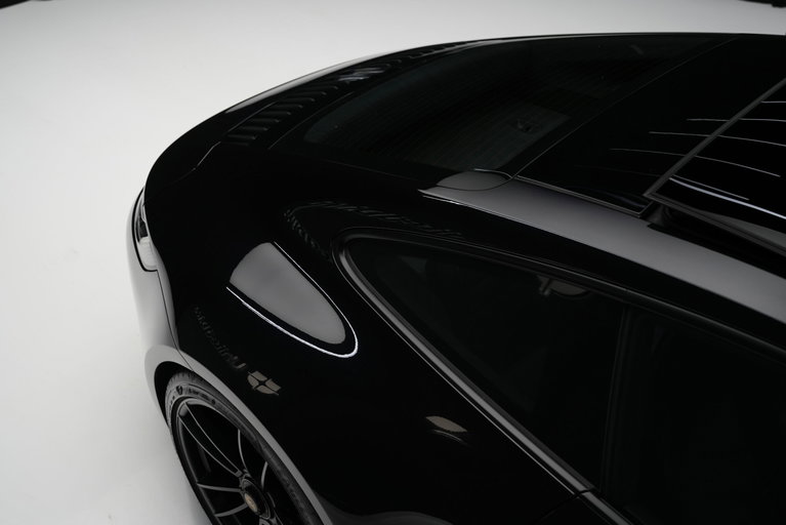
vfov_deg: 37.9
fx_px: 764
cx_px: 393
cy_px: 262
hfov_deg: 54.4
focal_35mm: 35
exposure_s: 1/60
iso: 1000
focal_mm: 35
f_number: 4
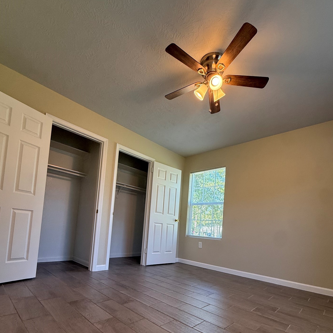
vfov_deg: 78.3
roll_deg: -4.6
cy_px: 220
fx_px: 196
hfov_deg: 80.7
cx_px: 165
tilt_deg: +3.5
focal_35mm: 18
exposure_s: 1/120
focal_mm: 2.22
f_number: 2.2
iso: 200
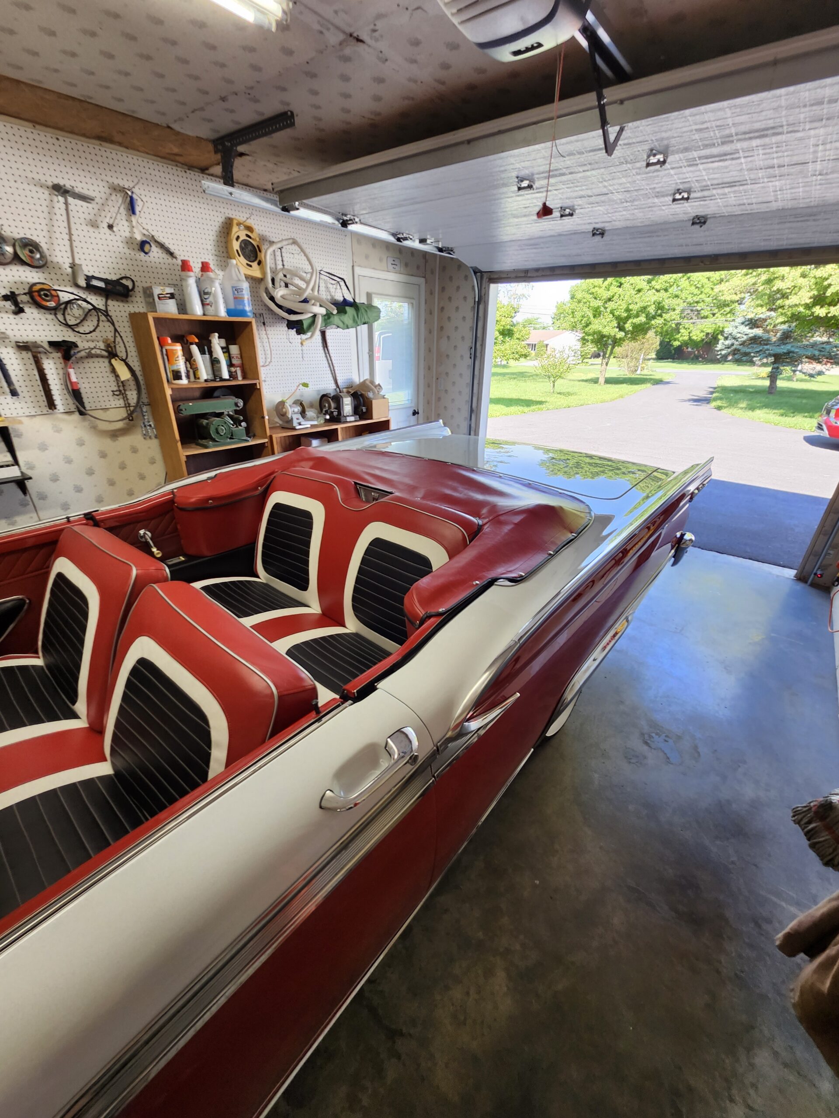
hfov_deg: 89.9
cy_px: 559
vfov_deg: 106.2
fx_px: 420
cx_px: 420
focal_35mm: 13
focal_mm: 1.74
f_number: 2.2
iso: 64
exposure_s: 1/60
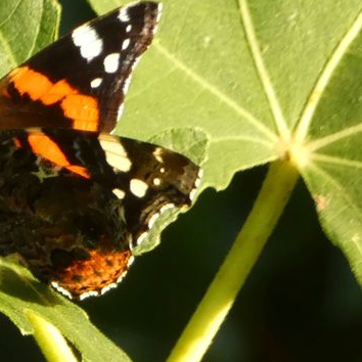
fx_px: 19084
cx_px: 58
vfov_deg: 1.1
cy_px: 126
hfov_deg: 1.1
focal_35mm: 1613
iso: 320
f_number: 5.6
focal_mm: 135.6
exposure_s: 1/100
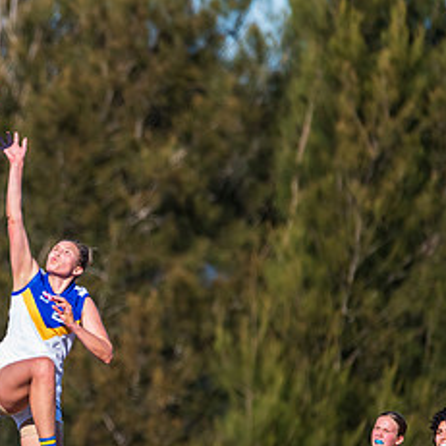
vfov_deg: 1.6
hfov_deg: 1.6
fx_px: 15553
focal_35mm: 1067
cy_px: 310
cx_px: -10
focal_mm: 500
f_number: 7.1
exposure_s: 1/2000
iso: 800
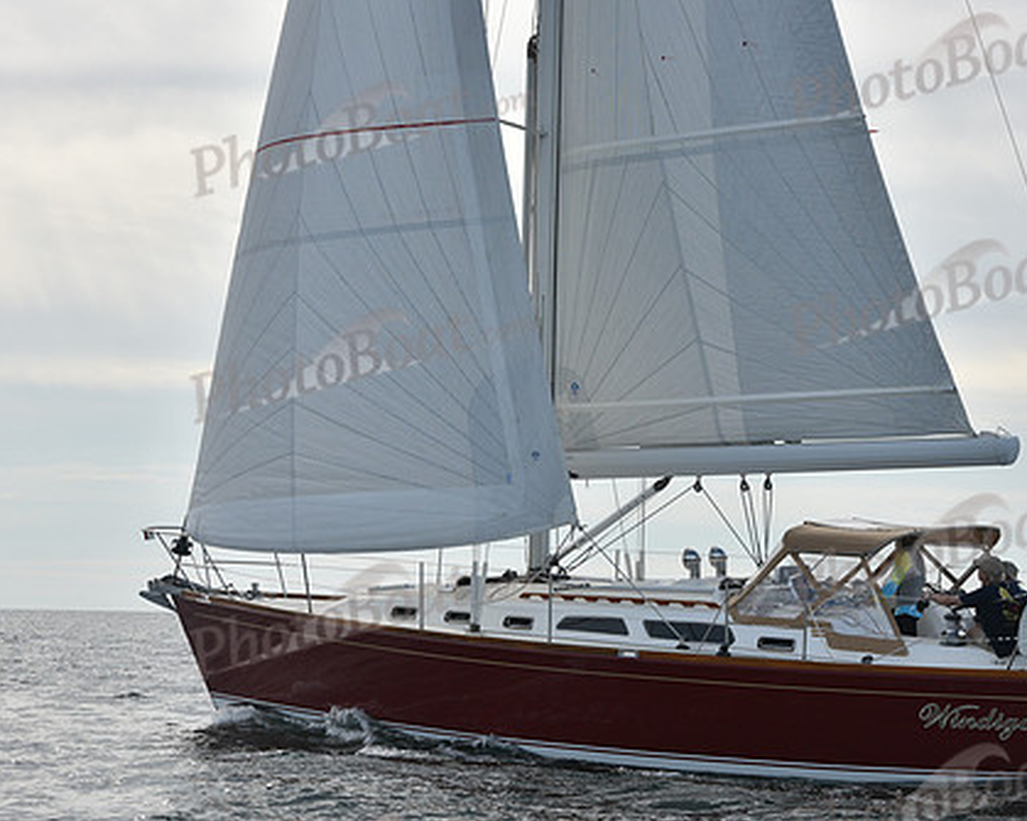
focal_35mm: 91
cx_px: 664
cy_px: 452
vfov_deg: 16.9
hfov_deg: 21.0
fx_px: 2765
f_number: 8
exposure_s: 1/1000
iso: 320
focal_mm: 70
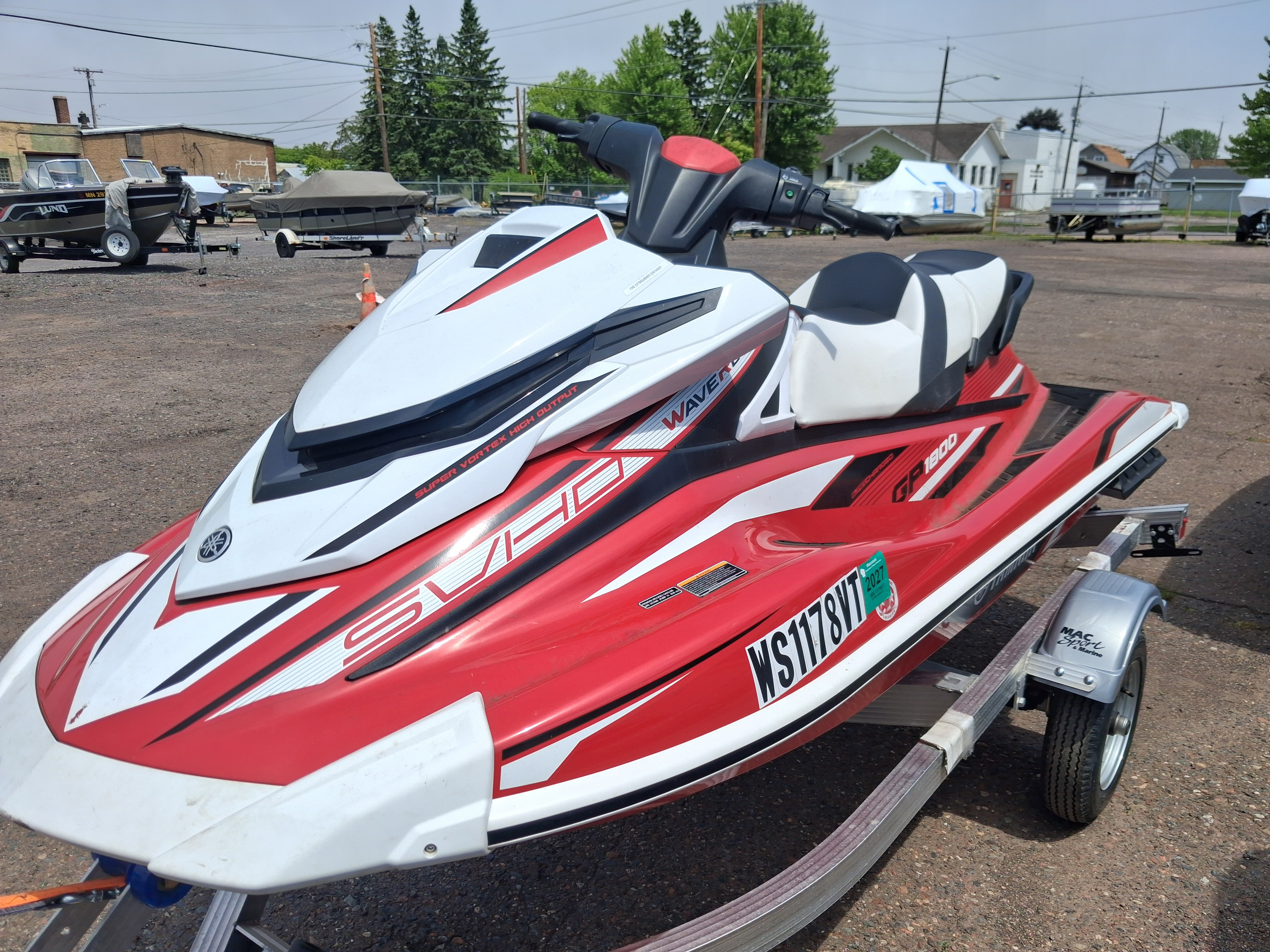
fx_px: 991
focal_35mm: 27
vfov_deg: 51.4
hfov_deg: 65.3
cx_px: 635
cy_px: 476
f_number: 1.8
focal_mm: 4
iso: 25
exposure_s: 1/1056
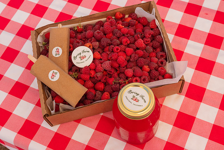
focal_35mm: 48
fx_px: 299
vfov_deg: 28.1
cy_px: 75
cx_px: 112
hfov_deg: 41.1
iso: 500
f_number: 6.3
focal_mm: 48
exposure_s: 1/800
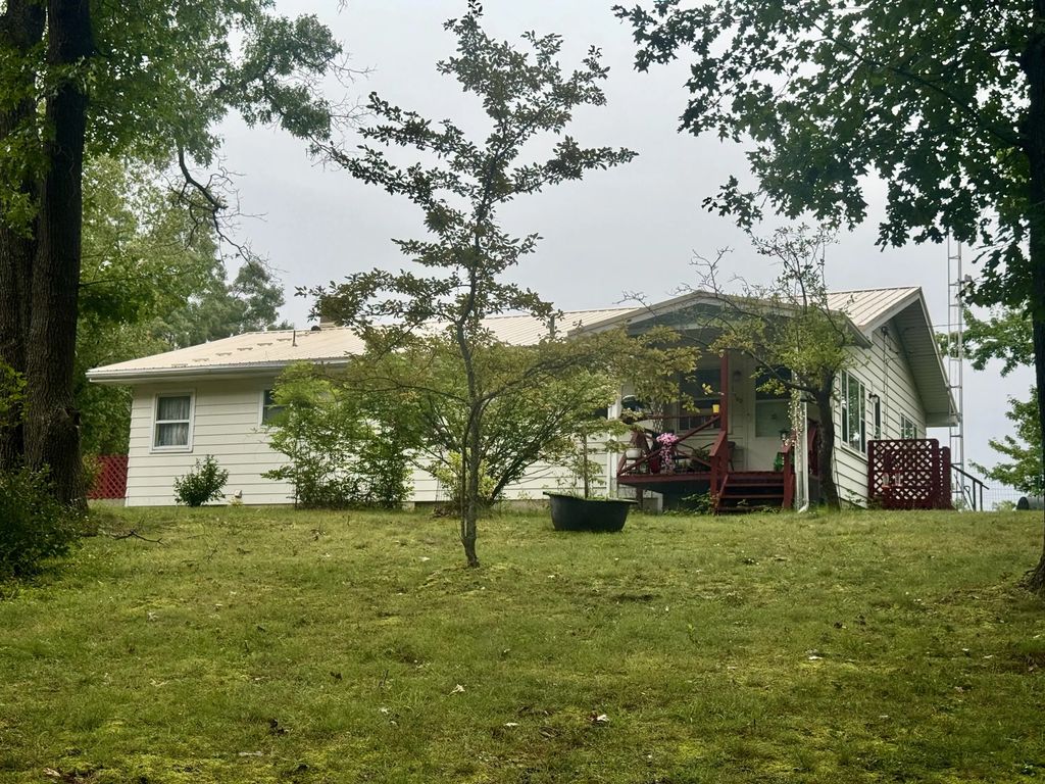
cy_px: 392
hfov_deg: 39.7
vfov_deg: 30.3
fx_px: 1449
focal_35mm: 48
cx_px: 522
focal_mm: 6.76
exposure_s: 1/765
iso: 64
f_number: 1.78
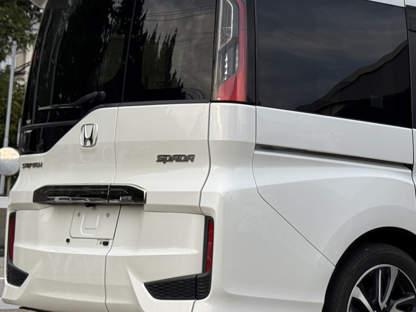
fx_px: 1226
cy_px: 175
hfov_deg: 18.9
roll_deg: -2.0
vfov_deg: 14.5
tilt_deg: +3.0
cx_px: 380
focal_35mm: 102
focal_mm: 6.76
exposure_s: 1/557
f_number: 1.78
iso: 64
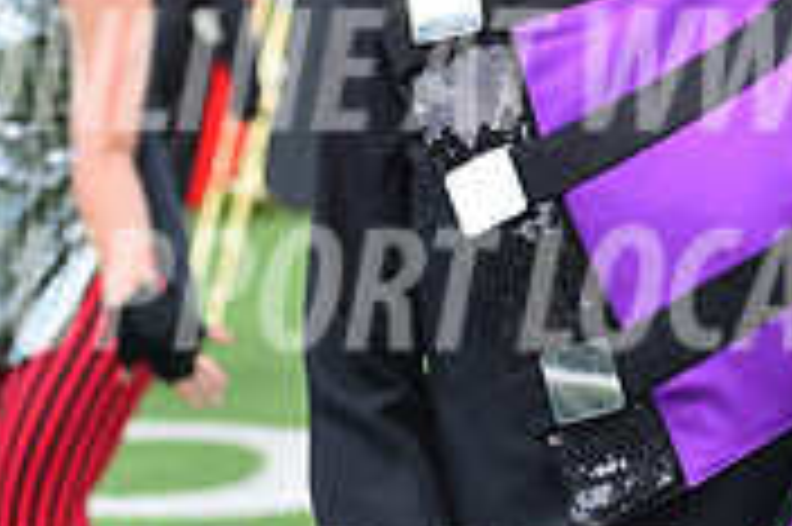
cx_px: 680
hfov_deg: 7.8
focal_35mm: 263
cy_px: 54
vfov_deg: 5.2
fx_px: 5780
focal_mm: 80
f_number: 5.6
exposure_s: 1/500
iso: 200
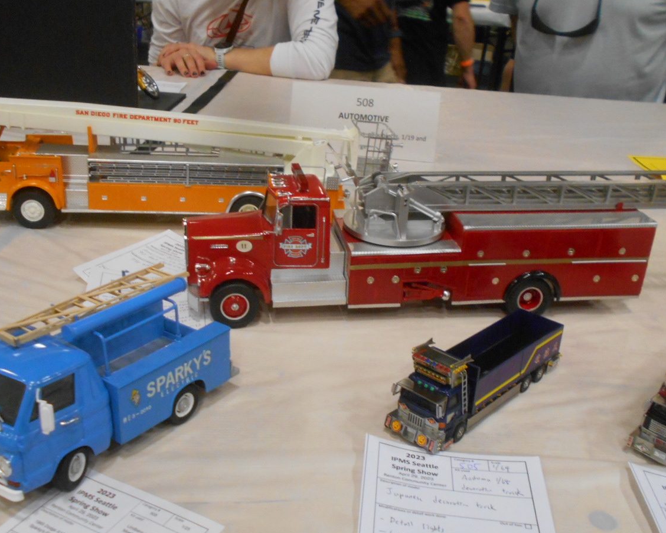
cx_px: 314
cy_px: 276
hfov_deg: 50.3
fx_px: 709
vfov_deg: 41.1
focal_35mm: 36
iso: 360
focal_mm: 4.6
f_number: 3.2
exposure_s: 1/30
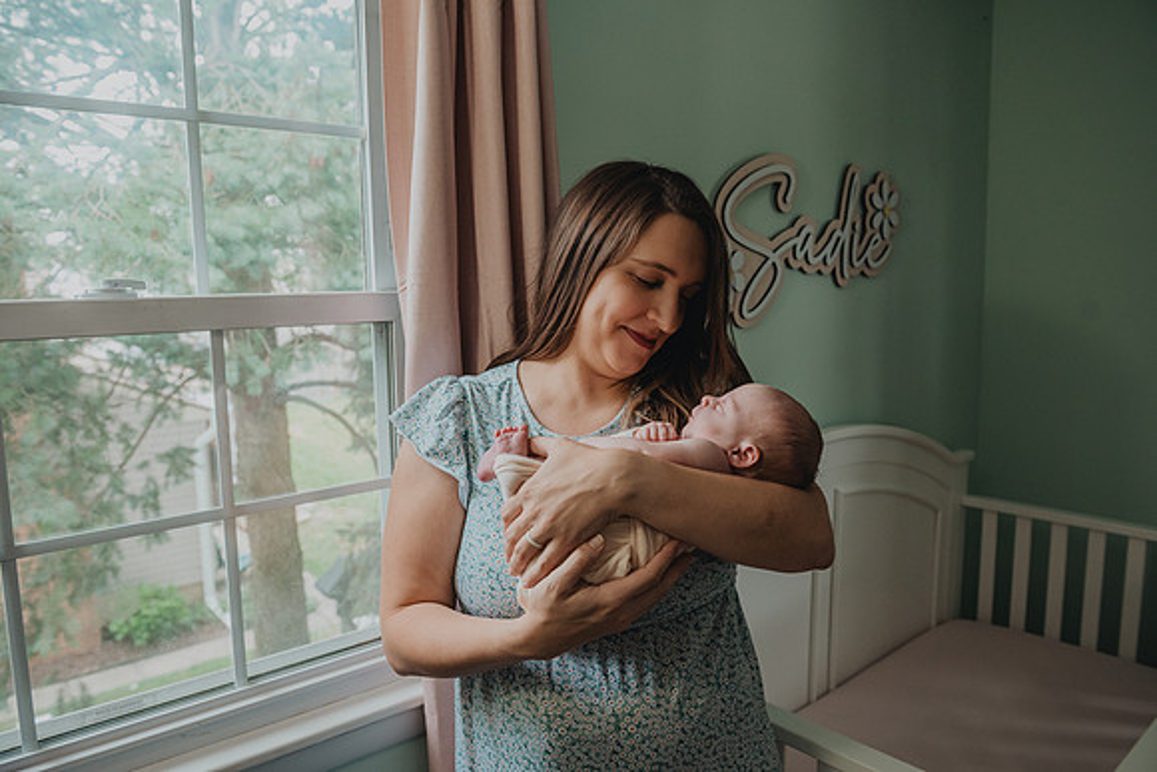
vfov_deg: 48.5
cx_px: 578
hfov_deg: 68.0
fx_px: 857
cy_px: 386
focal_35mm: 27
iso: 1250
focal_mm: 26
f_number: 4
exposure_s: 1/125
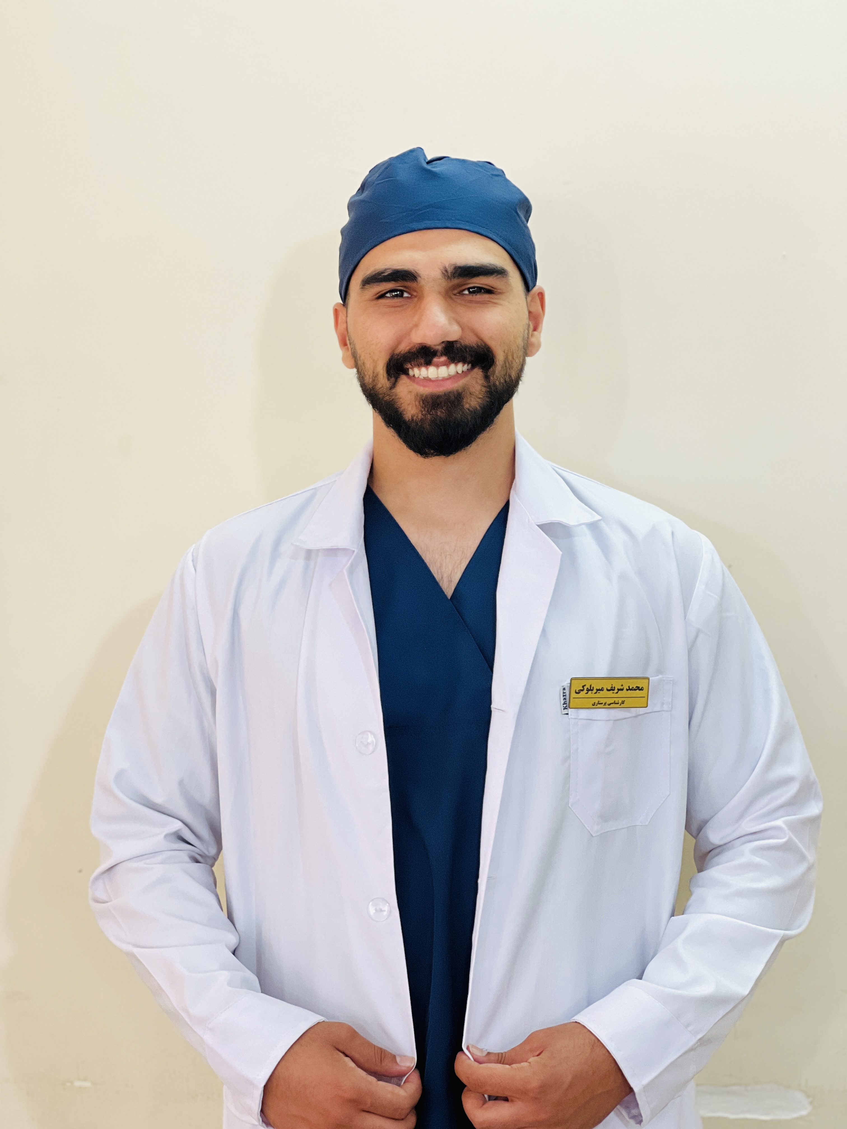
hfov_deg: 19.1
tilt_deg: -4.8
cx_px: 424
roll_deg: +0.4
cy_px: 564
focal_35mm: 77
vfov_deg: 25.3
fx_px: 2512
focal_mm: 9
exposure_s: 1/33
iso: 160
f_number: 2.8
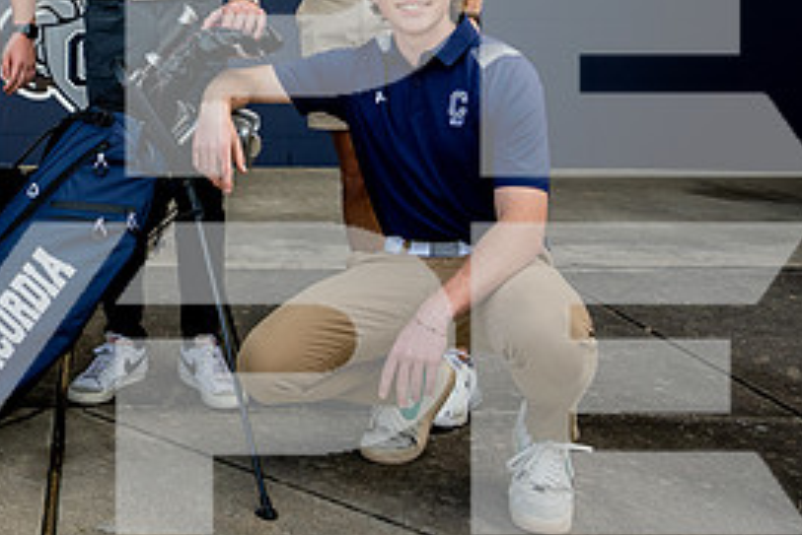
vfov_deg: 27.3
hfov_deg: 38.7
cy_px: 22
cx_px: 68
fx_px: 1048
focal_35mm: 47
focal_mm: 22
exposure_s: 1/640
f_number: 6.3
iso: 1000
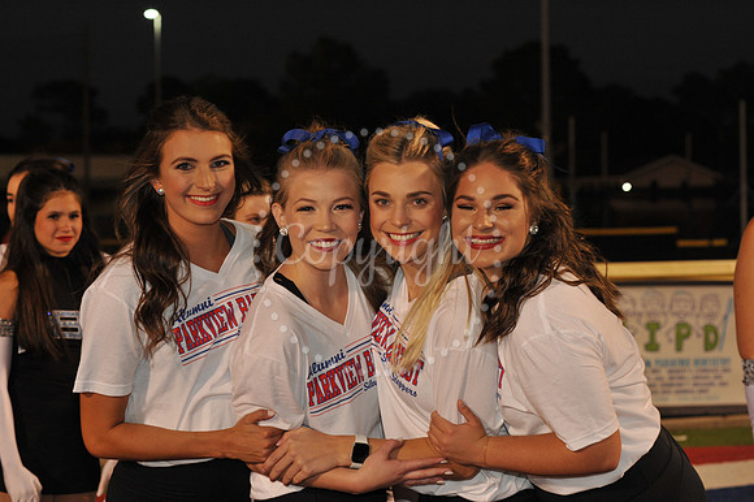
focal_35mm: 92
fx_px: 1926
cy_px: 251
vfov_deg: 14.8
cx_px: 377
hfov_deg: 22.2
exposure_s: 1/125
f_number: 7.1
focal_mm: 92
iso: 1600
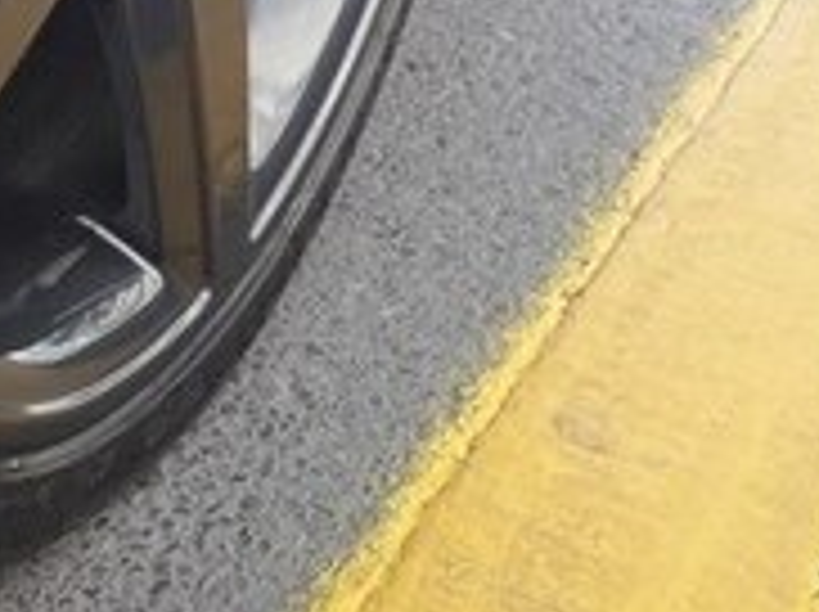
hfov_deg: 19.0
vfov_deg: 13.9
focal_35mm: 98
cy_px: -358
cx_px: -153
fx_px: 2316
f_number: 1.9
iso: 40
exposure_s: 1/159
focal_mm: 3.6
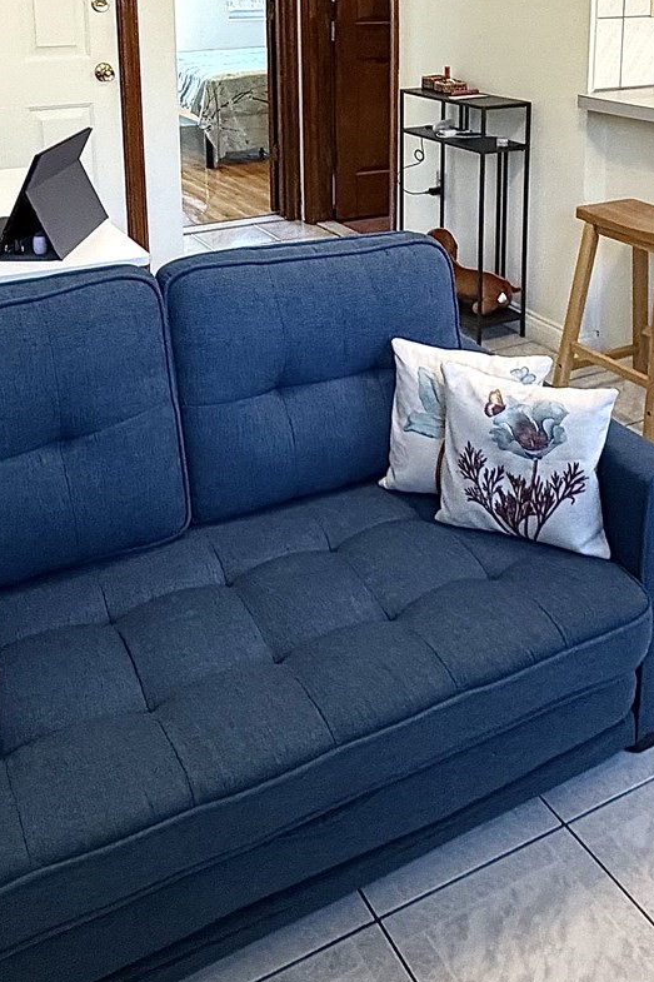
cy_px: 166
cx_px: 370
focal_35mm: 38
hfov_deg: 35.0
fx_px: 1036
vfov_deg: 47.3
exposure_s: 1/120
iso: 250
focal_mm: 2.22
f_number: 2.2
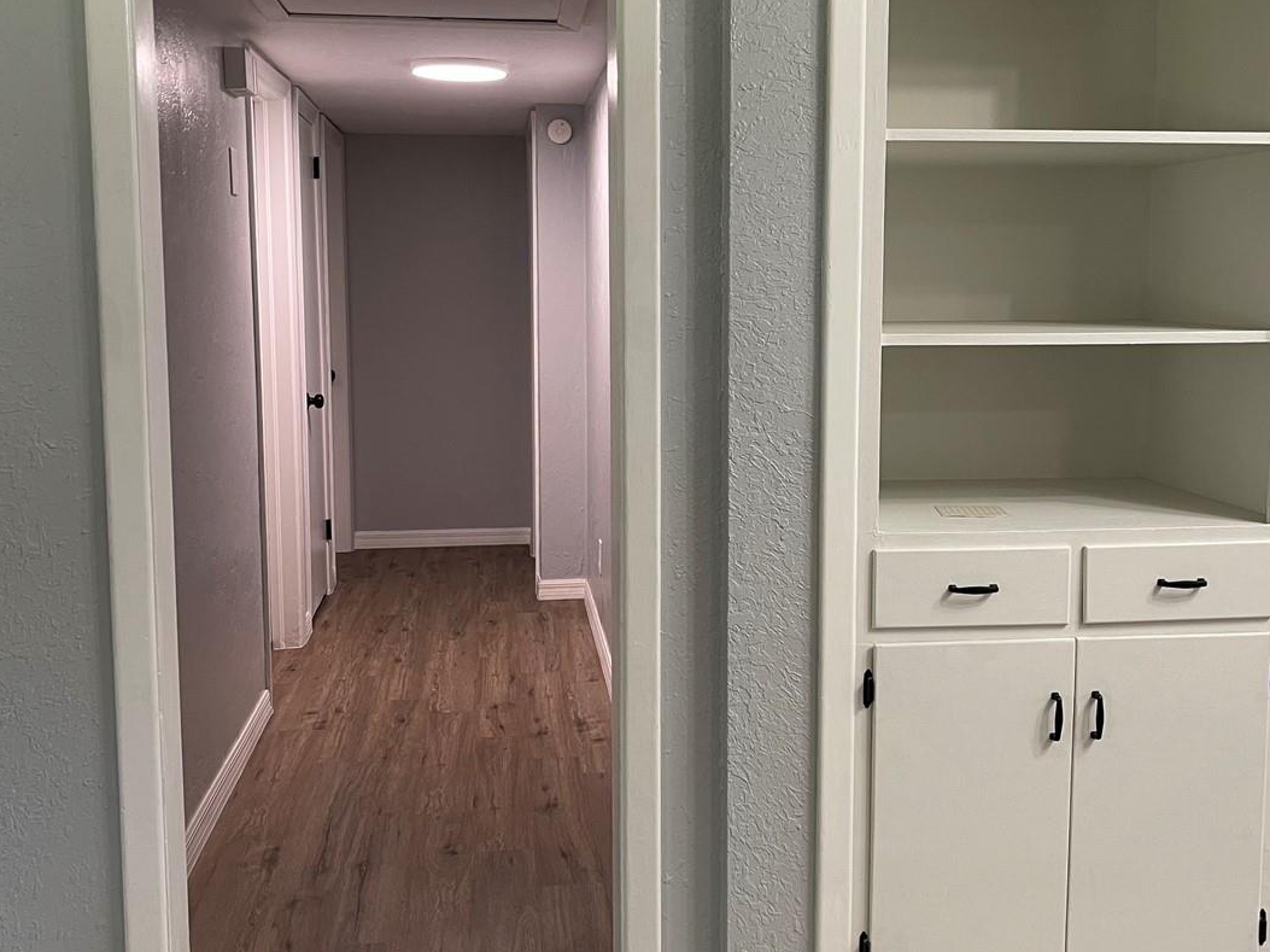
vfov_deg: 37.7
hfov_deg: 48.9
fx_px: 1394
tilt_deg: -7.1
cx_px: 689
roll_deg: -0.7
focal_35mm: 38
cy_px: 430
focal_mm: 5.1
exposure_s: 1/60
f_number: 1.6
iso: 80
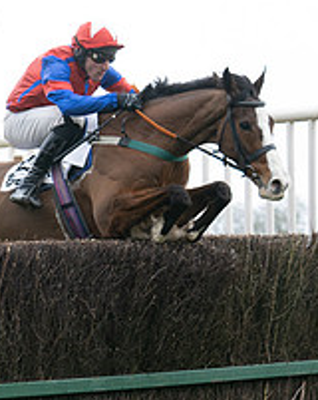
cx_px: -87
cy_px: 248
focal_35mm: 285
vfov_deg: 6.8
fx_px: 3363
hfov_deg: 5.4
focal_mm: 70
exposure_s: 1/1000
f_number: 2.8
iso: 500
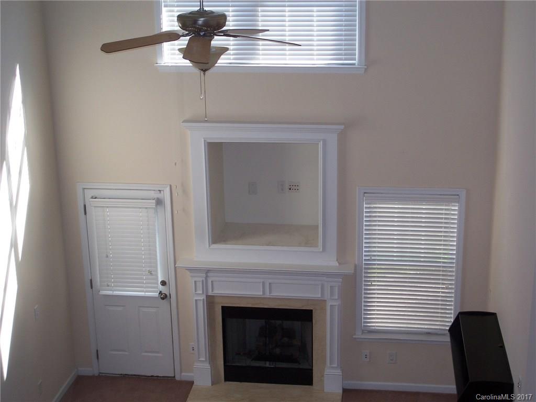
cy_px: 201
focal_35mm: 59
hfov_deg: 32.7
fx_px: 914
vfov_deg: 24.8
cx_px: 268
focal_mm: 12.6
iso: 125
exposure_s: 1/100
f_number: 3.2
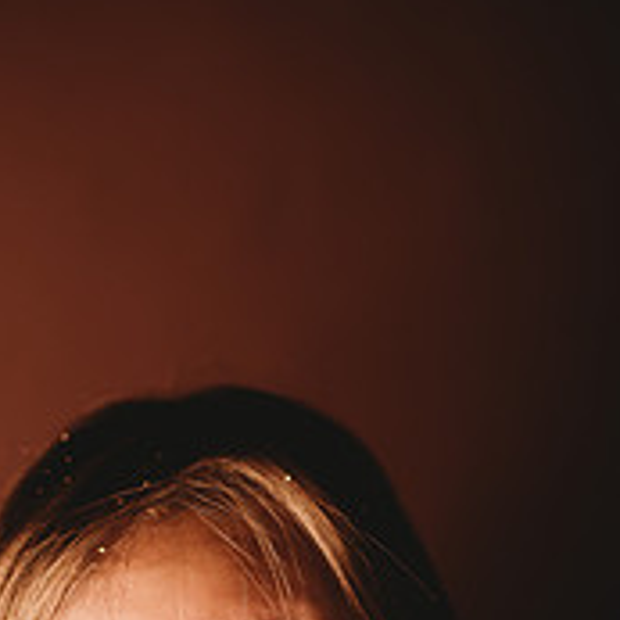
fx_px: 1074
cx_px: 125
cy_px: 670
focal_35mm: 53
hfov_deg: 31.4
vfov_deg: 29.3
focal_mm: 24
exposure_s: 1/200
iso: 100
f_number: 2.8
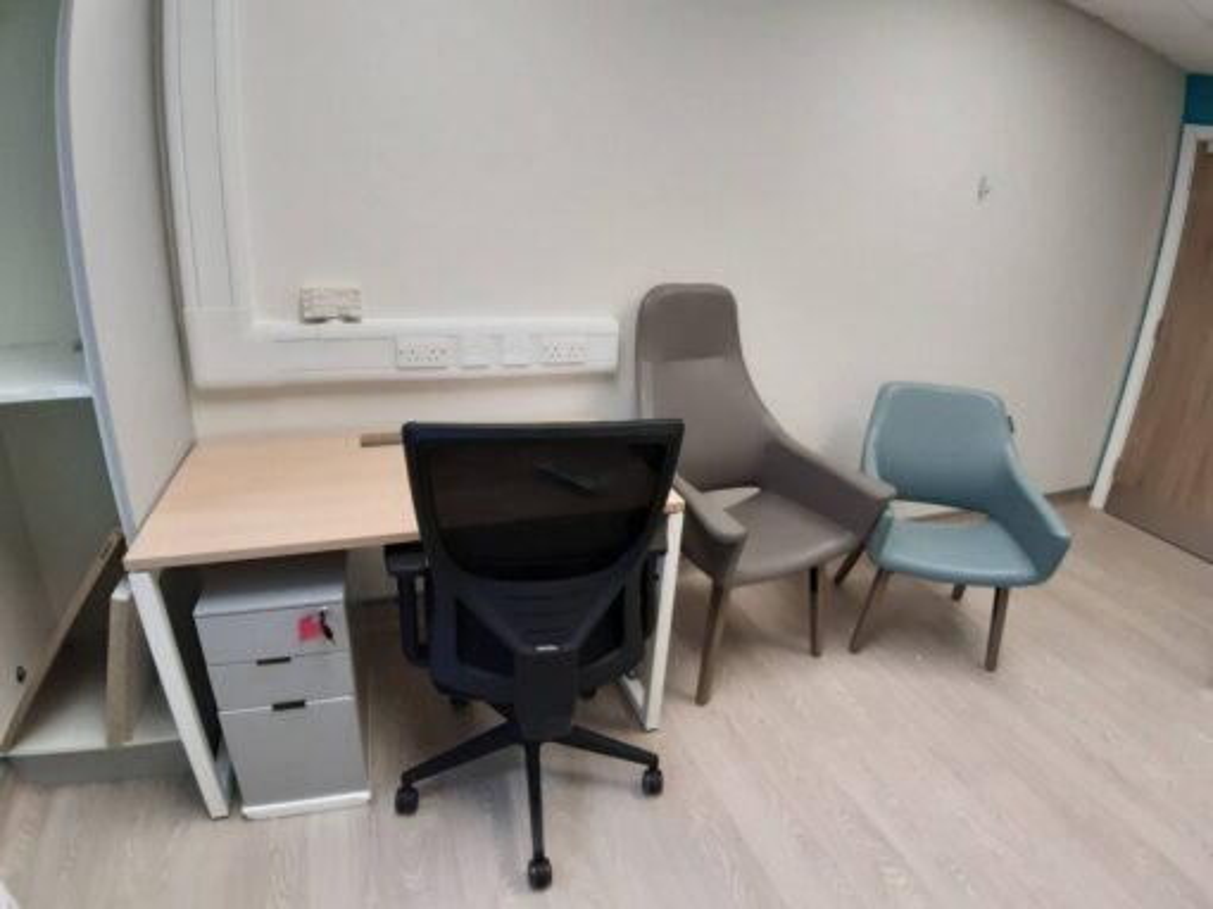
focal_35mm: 18
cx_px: 606
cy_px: 454
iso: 80
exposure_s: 1/50
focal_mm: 1.87
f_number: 2.4
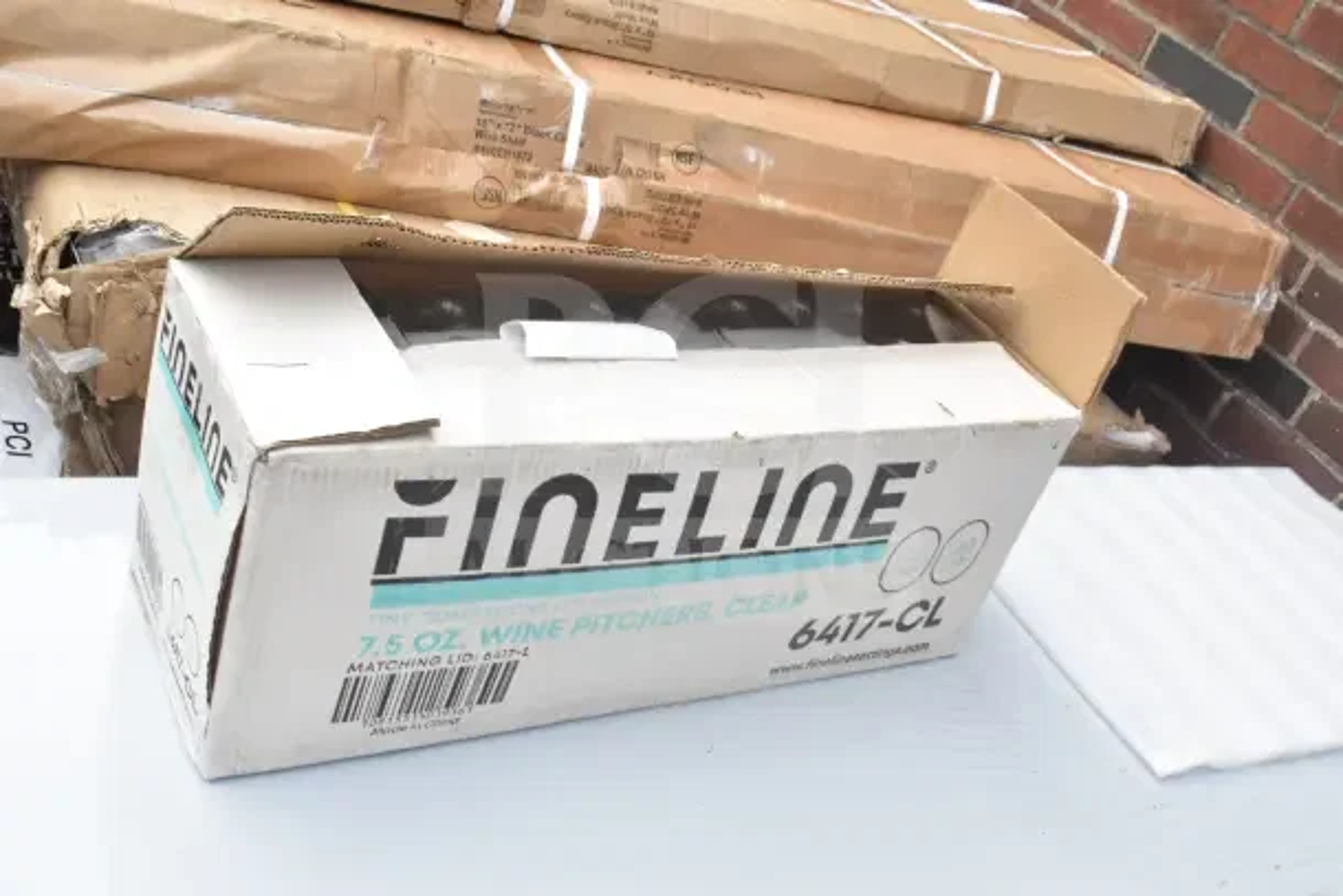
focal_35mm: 38
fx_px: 1399
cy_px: 448
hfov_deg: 51.3
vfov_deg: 35.5
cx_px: 672
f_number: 10
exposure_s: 1/400
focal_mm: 25
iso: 1600
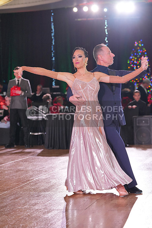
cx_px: 76
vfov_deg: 21.5
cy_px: 114
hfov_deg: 14.4
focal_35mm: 95
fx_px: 601
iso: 2000
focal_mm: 95
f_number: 4
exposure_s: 1/500
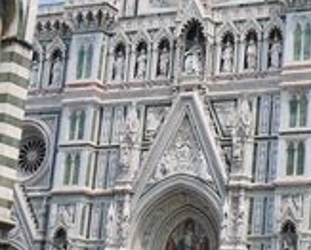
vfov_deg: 14.4
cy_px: 111
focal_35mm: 107
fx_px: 987
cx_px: 420
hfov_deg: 16.8
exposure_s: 1/500
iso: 160
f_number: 7.1
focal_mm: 14
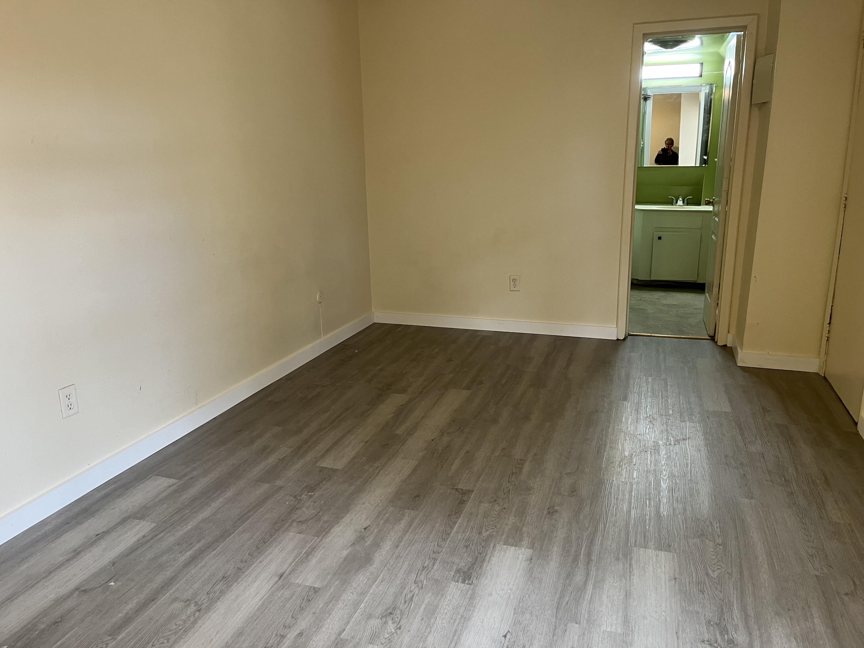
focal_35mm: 26
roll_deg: +1.2
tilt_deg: -13.4
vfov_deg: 53.1
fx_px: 649
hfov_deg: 67.3
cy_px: 324
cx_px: 432
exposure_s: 1/60
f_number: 1.6
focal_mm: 5.1
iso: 125
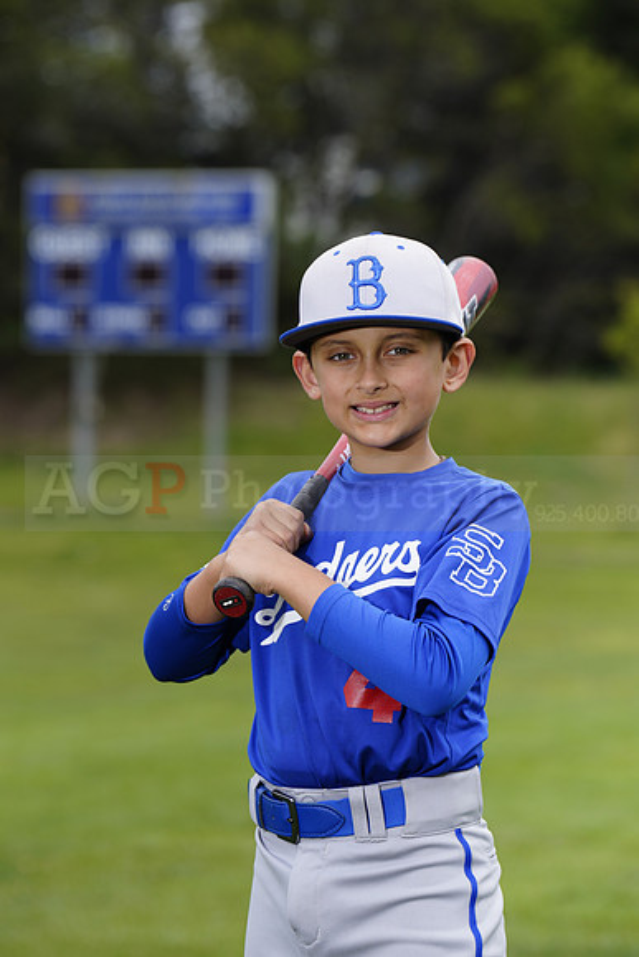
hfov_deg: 7.3
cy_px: 478
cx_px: 320
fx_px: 5002
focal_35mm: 188
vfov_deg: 10.9
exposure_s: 1/250
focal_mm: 188
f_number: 6.3
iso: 100
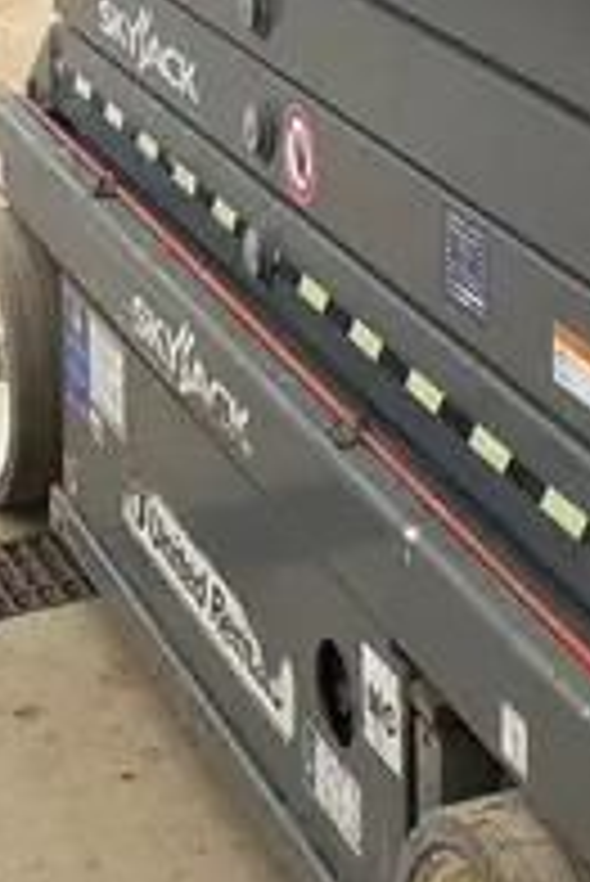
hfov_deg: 13.1
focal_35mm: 101
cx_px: 784
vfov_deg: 18.9
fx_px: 2478
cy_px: -232
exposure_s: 1/1477
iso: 50
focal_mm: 5.1
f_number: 1.6
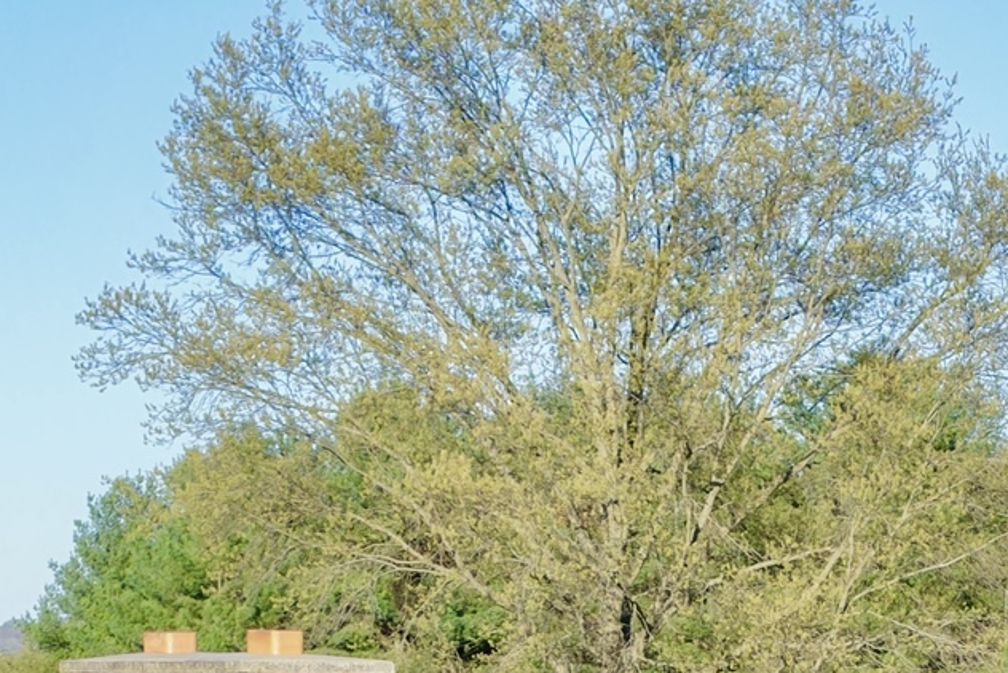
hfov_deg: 15.0
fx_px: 3810
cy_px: 1580
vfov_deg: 9.1
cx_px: 793
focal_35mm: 136
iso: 100
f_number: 2.8
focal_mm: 14.45
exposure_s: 1/500
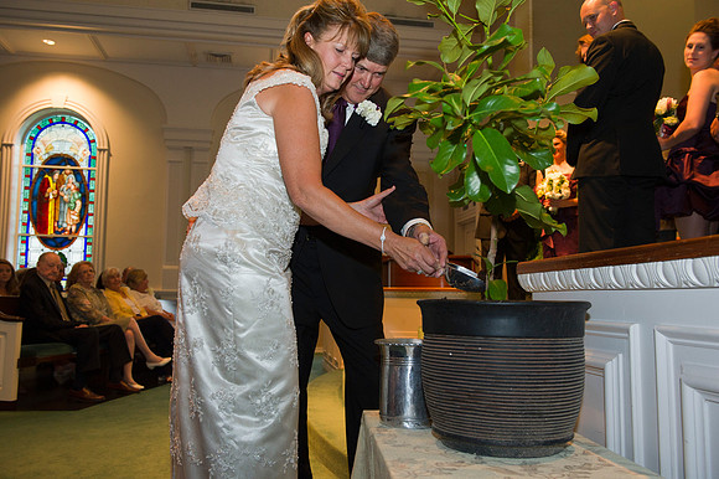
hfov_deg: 58.7
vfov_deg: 41.1
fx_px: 639
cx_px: 360
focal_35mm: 32
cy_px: 240
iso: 1600
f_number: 4
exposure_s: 1/60
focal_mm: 32
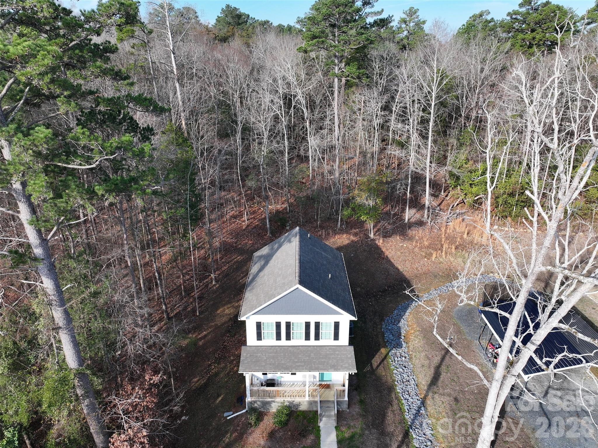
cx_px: 299
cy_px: 224
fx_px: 414
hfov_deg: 71.6
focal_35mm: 24
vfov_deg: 56.8
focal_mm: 12.29
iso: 130
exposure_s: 1/1000
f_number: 2.8
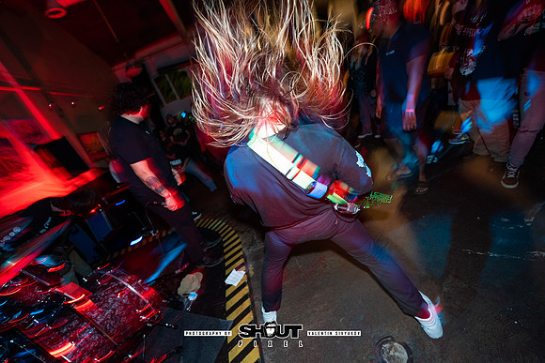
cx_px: 272
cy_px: 182
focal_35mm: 14
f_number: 2.8
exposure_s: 1/13
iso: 800
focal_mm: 14
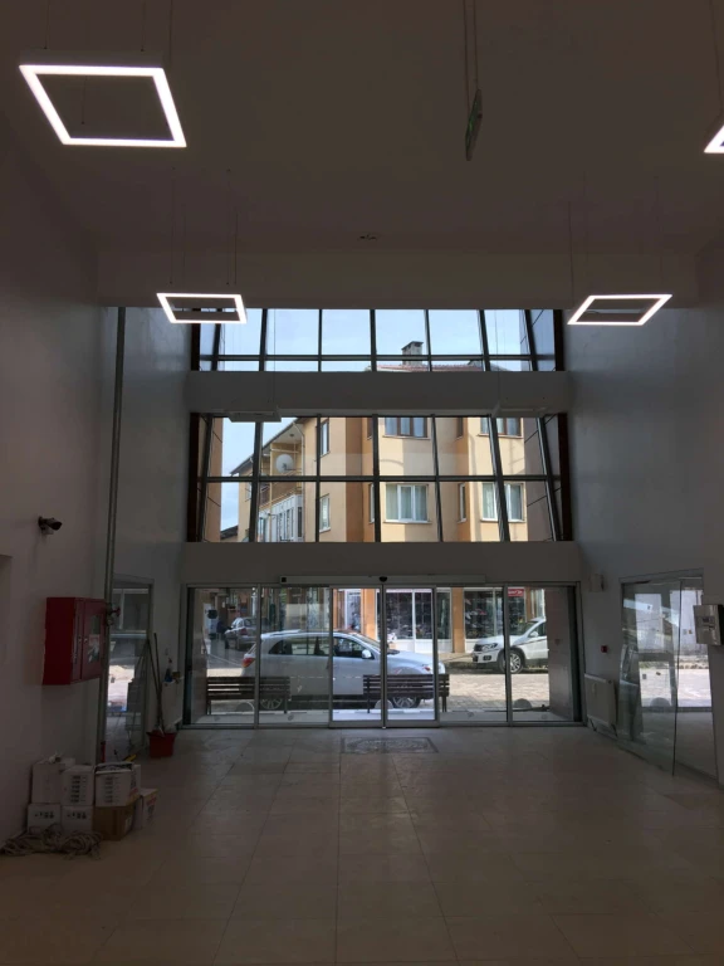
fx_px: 809
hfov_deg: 48.2
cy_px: 483
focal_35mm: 29
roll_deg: +0.7
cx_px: 362
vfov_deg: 61.7
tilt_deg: +11.0
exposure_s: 1/124
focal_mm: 4.15
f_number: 2.2
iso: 25
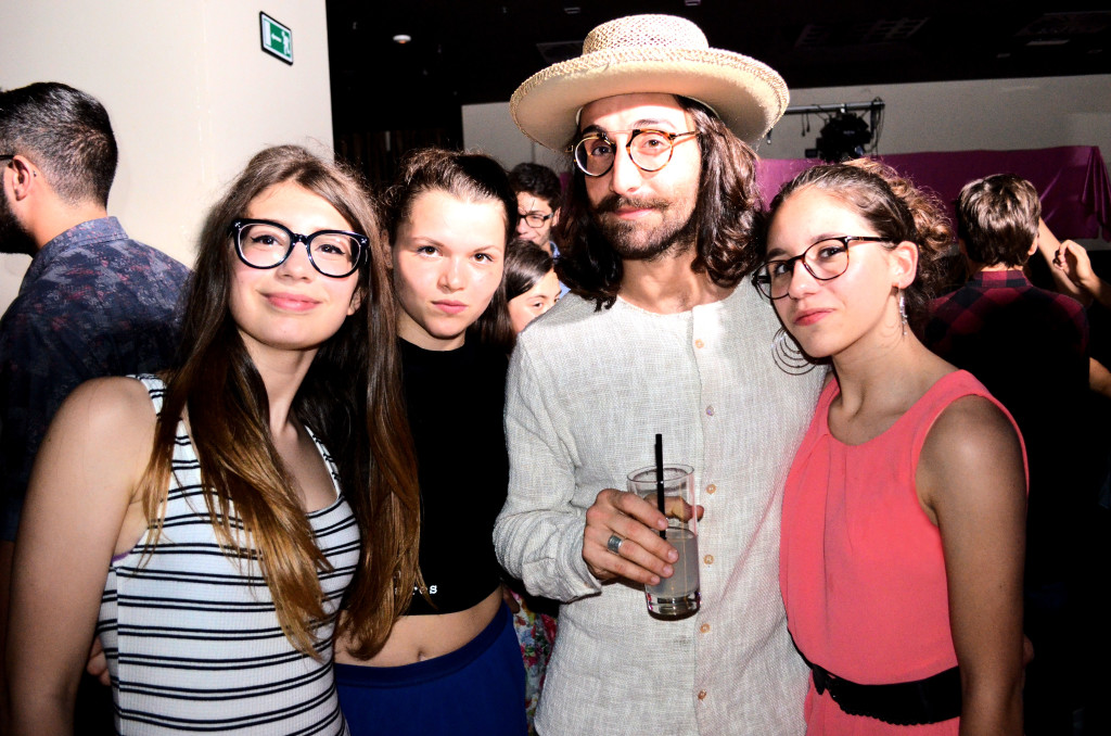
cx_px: 556
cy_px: 368
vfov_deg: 43.4
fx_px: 924
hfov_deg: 62.0
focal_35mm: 30
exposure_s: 1/60
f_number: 3.8
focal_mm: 20
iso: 2200
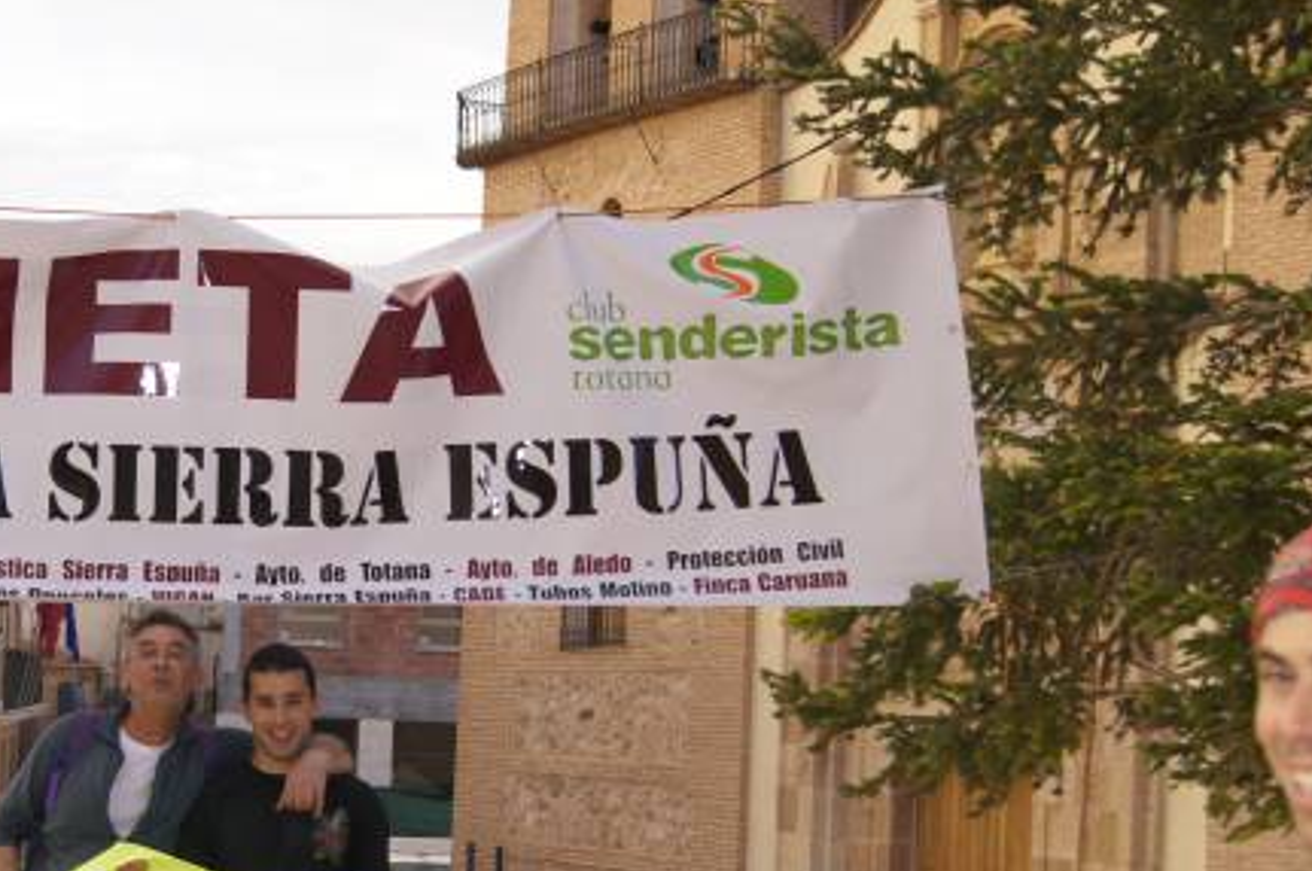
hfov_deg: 27.8
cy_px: 684
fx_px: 2584
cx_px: 231
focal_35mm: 71
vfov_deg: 19.0
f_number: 4
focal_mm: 24
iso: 400
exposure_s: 1/80
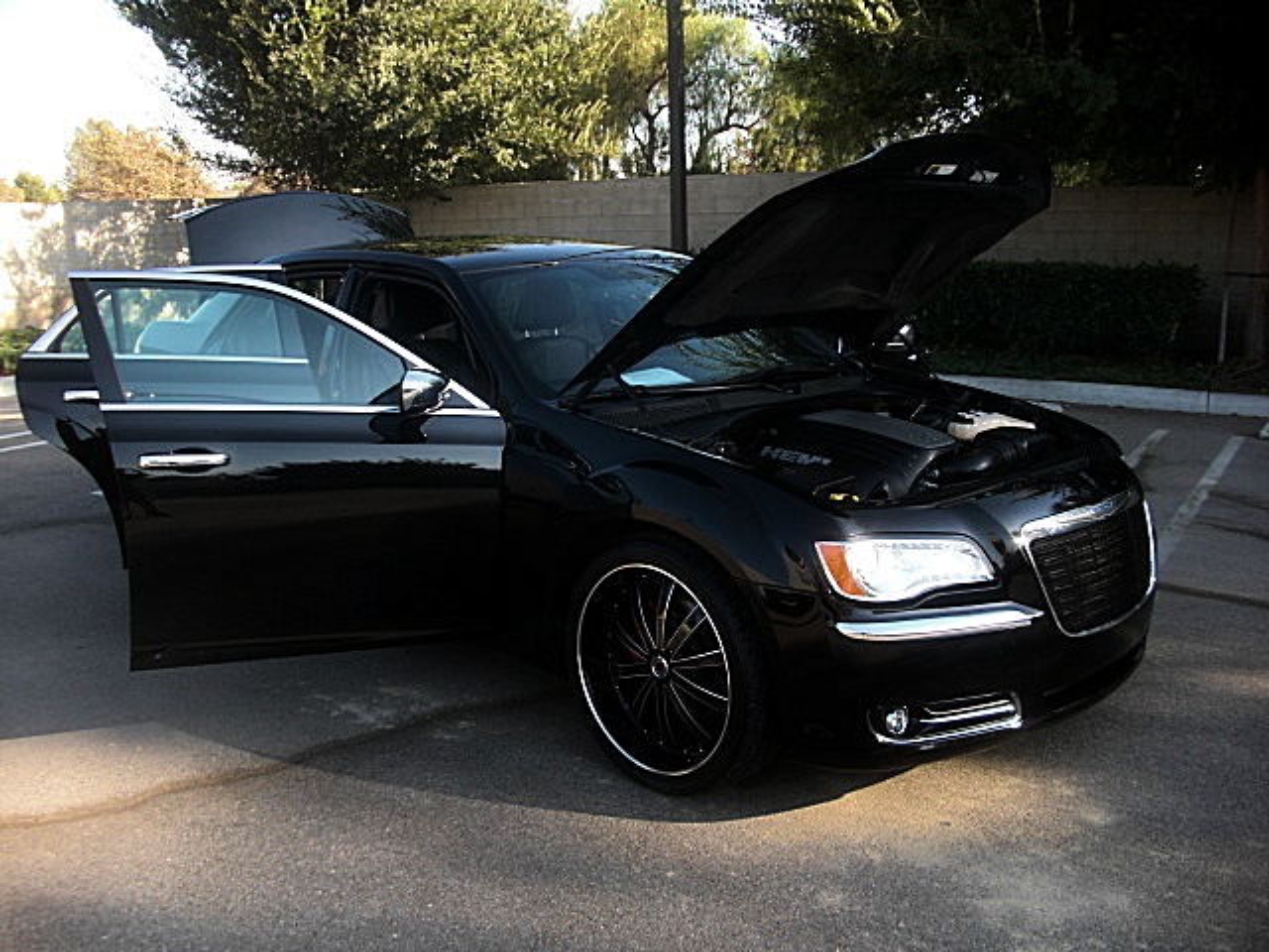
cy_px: 476
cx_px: 634
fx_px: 1320
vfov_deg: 39.7
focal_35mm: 36
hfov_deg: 51.4
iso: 50
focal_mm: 6.3
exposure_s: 1/160
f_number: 2.8
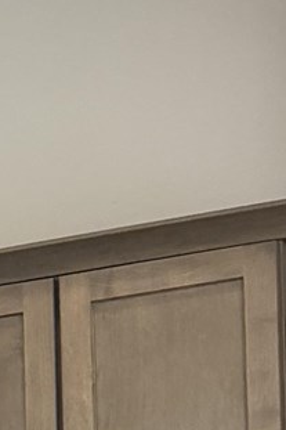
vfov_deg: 10.2
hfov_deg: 6.4
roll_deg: +0.3
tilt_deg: -1.2
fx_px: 2207
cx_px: -720
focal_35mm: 185
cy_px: 885
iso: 200
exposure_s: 1/232
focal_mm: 6.76
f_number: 1.78
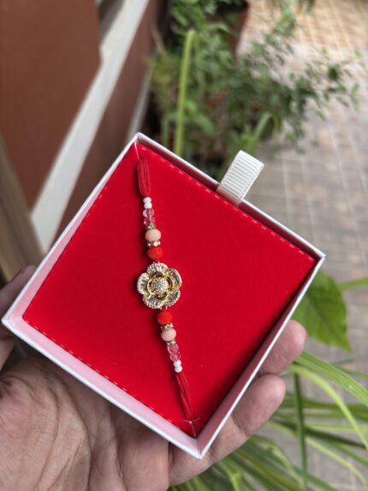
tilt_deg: -49.3
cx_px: 184
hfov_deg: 53.1
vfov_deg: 67.3
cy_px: 246
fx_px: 368
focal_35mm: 26
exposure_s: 1/230
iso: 40
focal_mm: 5.96
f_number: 1.6
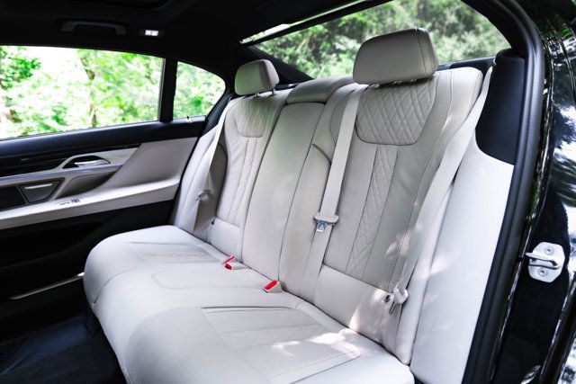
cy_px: 192
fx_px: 384
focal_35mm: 24
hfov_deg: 73.7
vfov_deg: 53.2
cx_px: 288
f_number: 3.5
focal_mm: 24
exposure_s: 1/250
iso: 1000
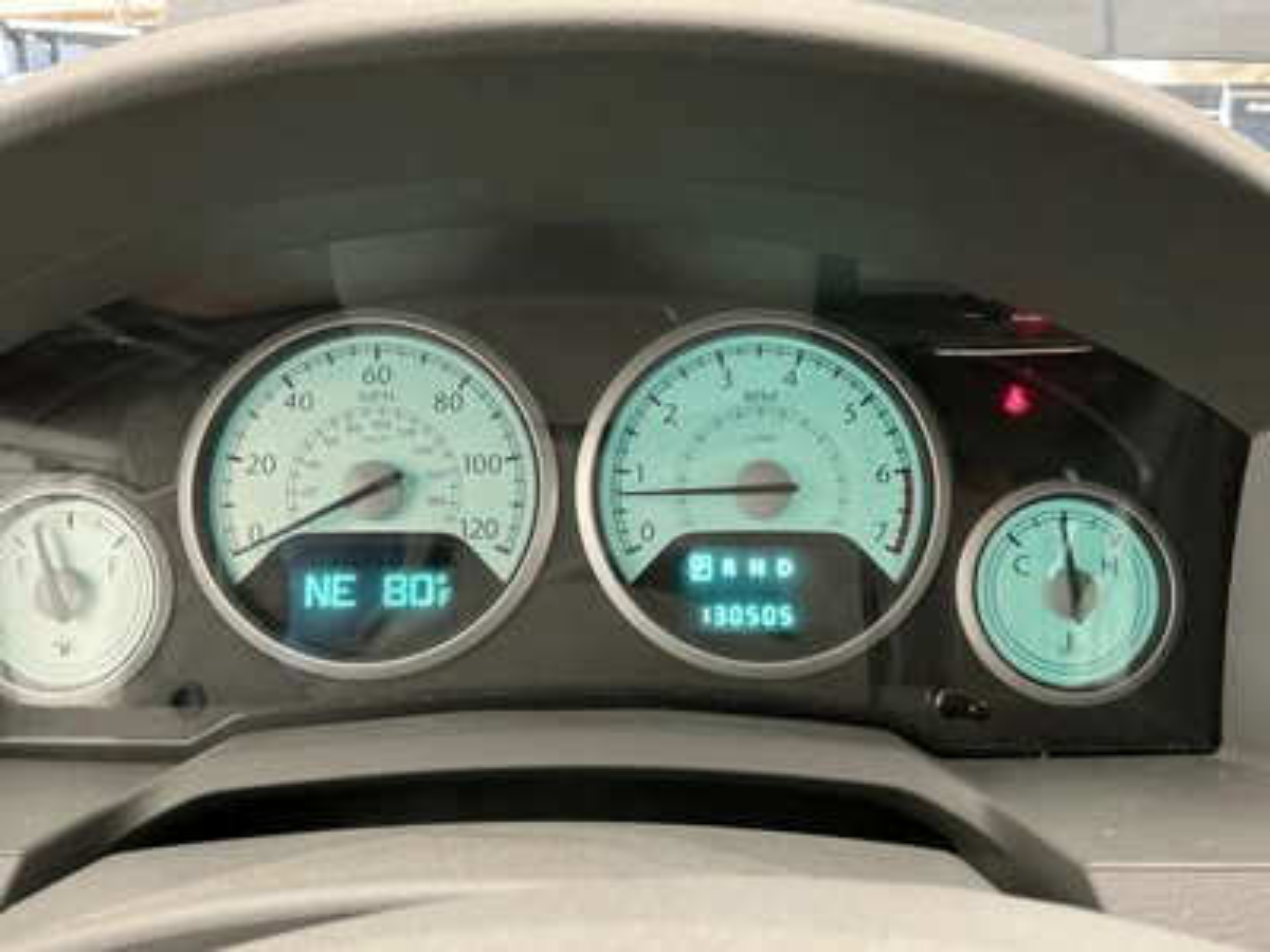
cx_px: 635
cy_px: 476
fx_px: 1027
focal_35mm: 28
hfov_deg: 63.4
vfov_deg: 49.7
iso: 400
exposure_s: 1/30
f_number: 1.8
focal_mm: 3
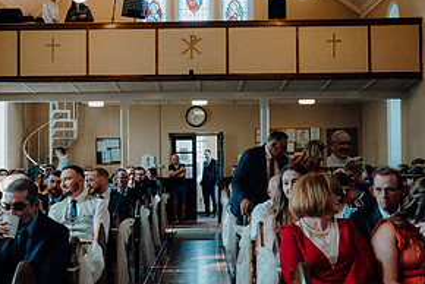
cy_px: 147
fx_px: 567
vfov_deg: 28.1
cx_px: 182
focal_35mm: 48
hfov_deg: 41.0
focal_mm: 24
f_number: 3.2
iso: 1250
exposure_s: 1/200
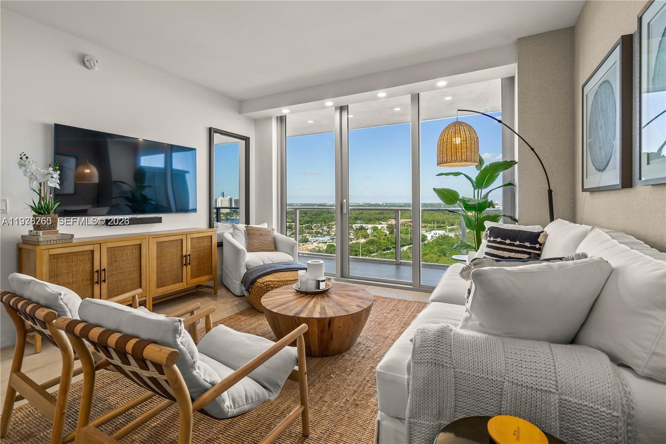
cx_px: 333
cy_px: 222
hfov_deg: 96.7
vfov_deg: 73.7
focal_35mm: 16
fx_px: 296
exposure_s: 1/8
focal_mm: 16
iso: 320
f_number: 8
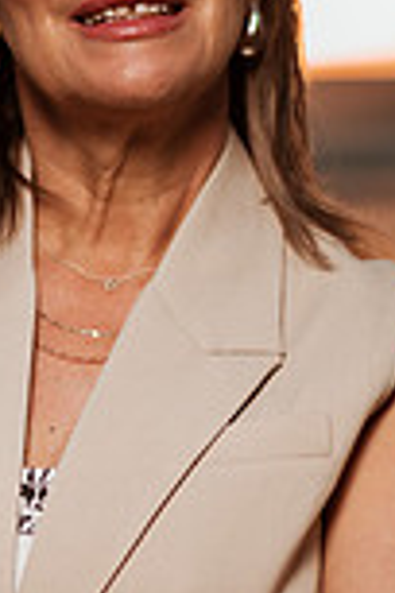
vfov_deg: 12.0
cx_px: 105
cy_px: 357
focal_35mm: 171
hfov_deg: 8.0
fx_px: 2814
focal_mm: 58
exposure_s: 1/3200
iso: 50
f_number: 1.8
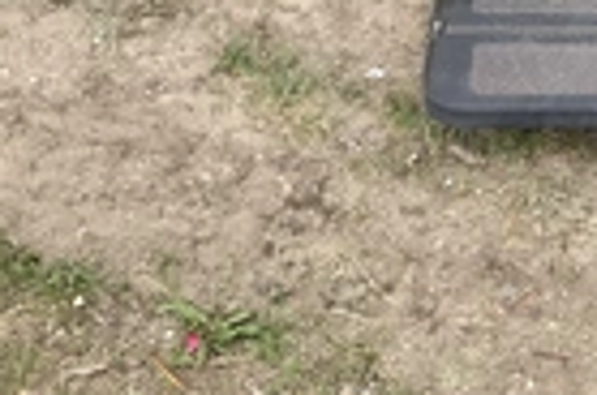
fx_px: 1439
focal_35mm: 87
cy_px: -240
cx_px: 713
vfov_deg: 14.3
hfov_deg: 21.7
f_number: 1.8
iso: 25
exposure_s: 1/545
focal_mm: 3
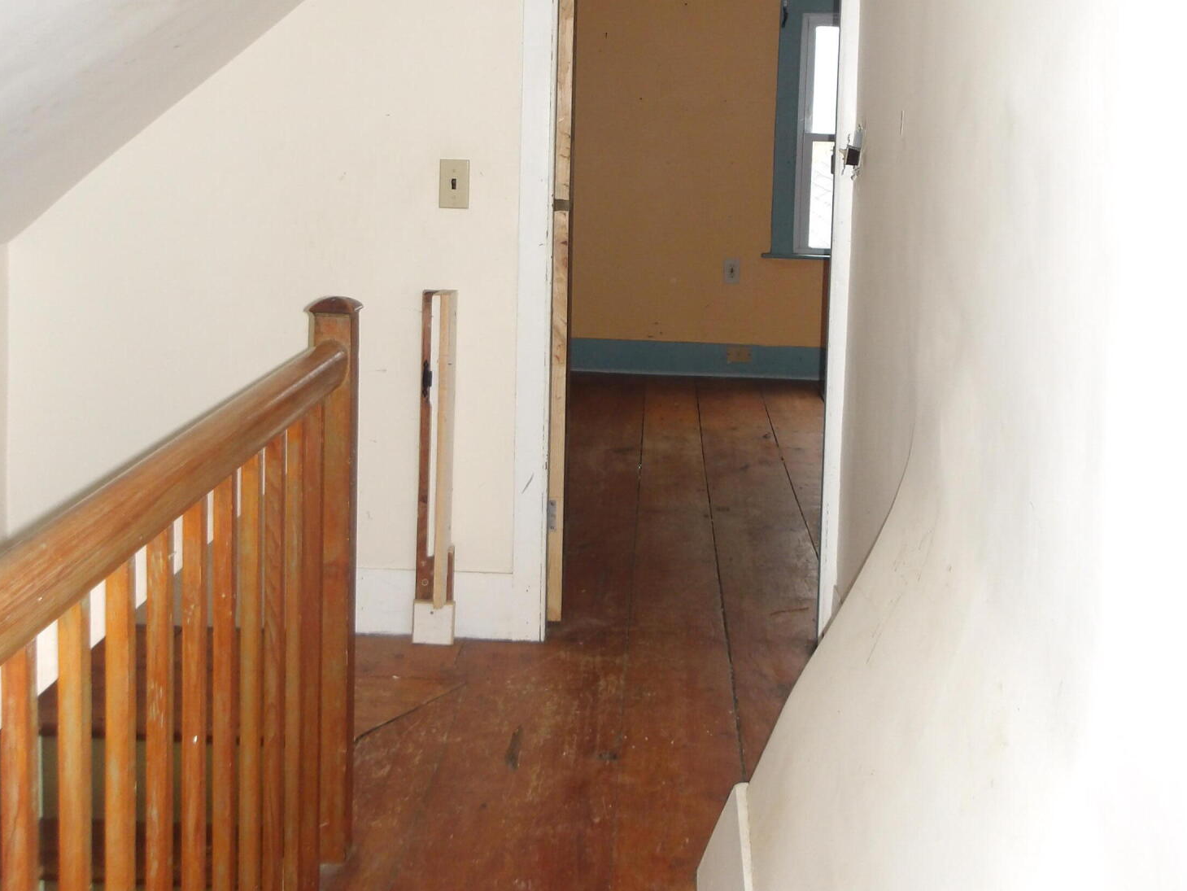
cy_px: 234
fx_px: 1269
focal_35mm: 37
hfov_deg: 50.1
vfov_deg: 37.8
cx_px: 595
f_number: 3
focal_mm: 4.9
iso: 250
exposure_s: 1/60
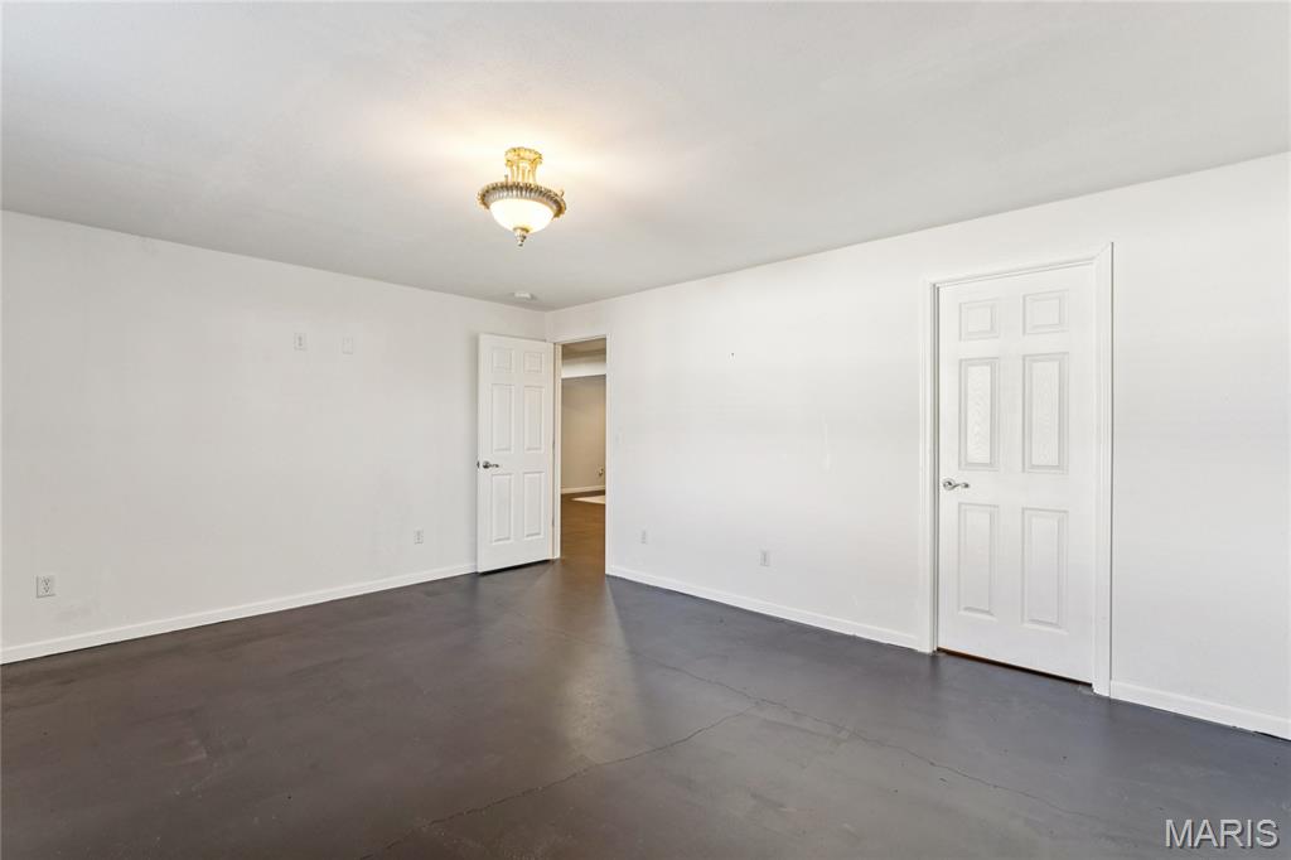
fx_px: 577
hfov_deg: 96.4
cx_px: 646
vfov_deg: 73.4
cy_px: 430
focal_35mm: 16
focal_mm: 16.1
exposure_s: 1/2
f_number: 13
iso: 100
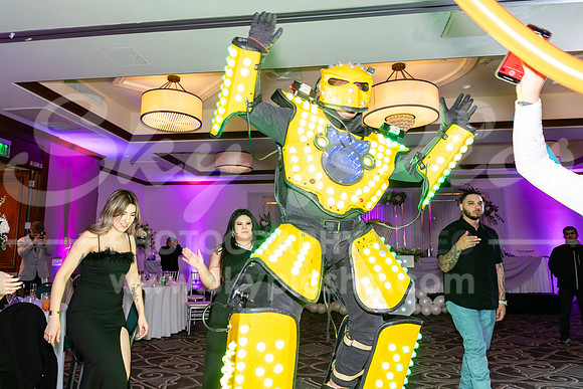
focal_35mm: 25
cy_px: 193
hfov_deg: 72.3
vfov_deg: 52.0
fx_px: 399
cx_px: 292
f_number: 5
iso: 2500
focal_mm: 24
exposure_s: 1/125
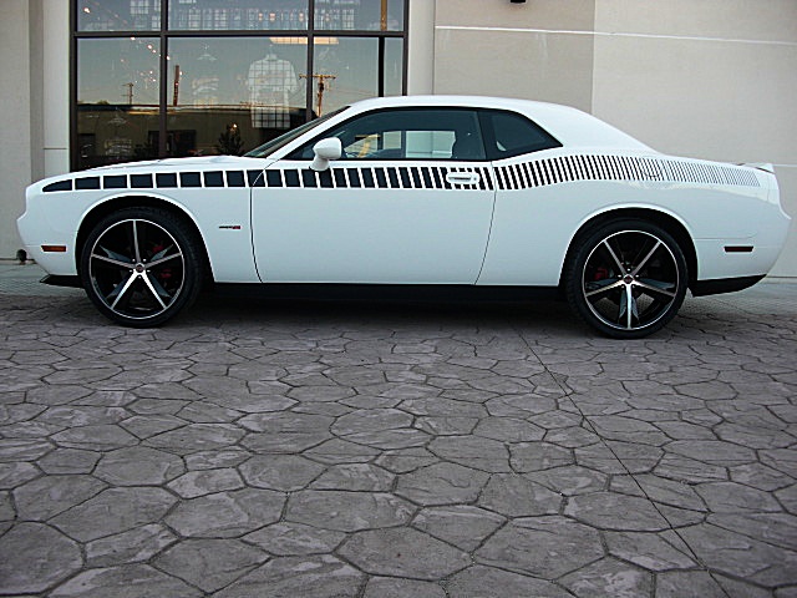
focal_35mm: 36
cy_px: 299
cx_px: 398
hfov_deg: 51.4
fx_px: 829
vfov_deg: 39.7
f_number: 2.8
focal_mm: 6.3
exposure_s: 1/160
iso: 50
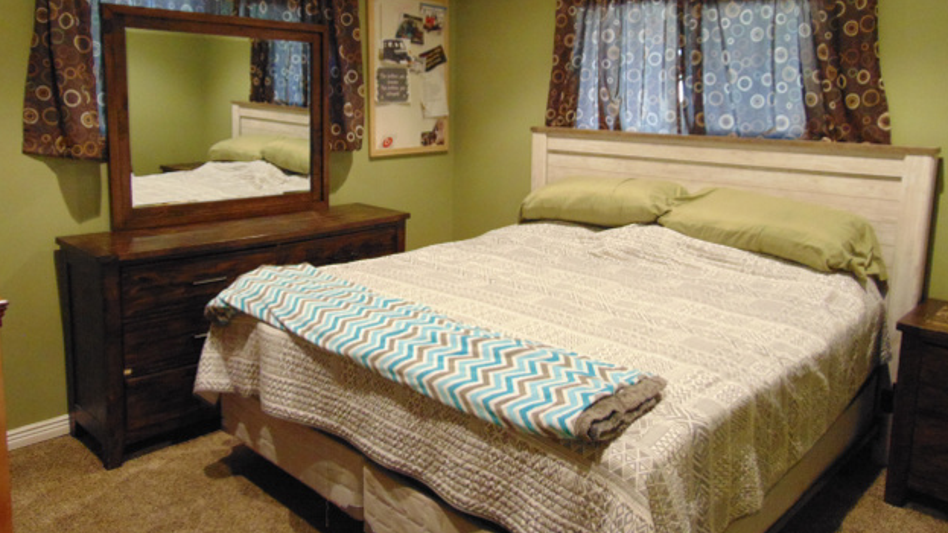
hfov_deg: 67.9
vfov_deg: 41.3
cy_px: 215
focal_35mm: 28
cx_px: 472
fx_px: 704
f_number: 3
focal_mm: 4.5
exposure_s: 1/20
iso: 400
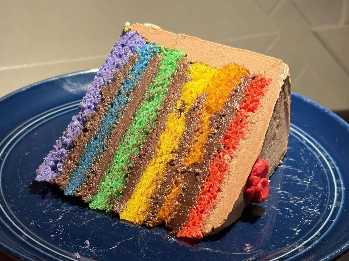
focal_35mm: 52
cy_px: 130
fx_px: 524
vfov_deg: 28.0
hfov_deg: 36.8
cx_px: 174
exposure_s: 1/120
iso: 64
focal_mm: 5.96
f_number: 1.6
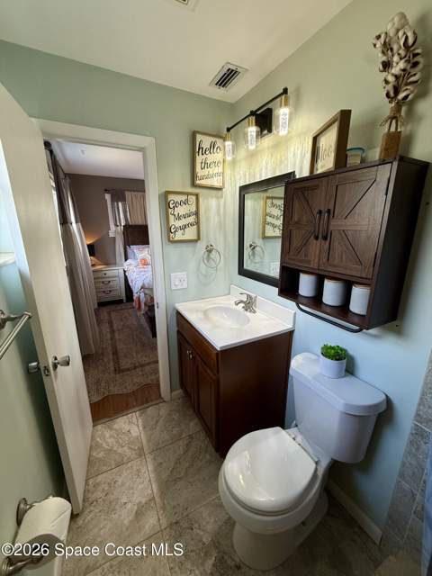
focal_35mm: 14
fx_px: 233
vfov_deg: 102.1
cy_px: 288
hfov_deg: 85.7
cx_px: 216
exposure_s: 1/120
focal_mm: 2.22
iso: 125
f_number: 2.2
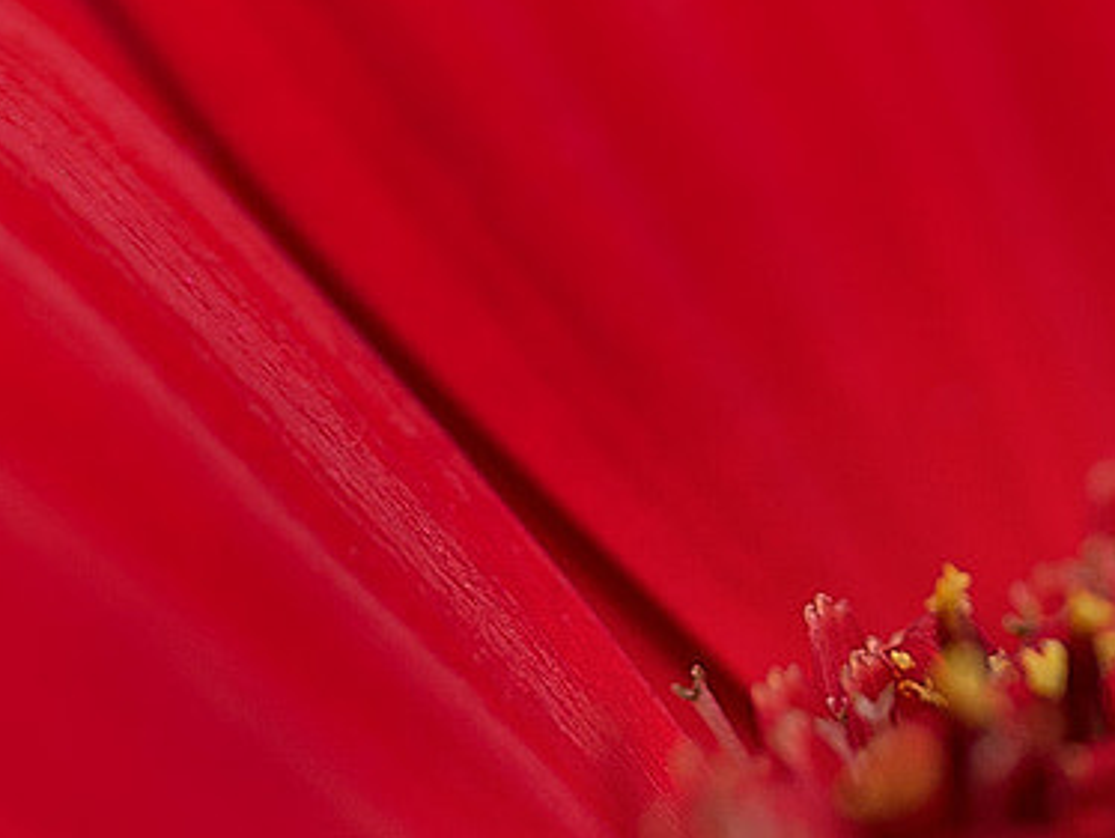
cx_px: 1693
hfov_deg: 5.3
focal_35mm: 370
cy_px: 787
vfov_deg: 4.0
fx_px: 11926
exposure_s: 1/15
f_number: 2.8
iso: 100
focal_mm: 90
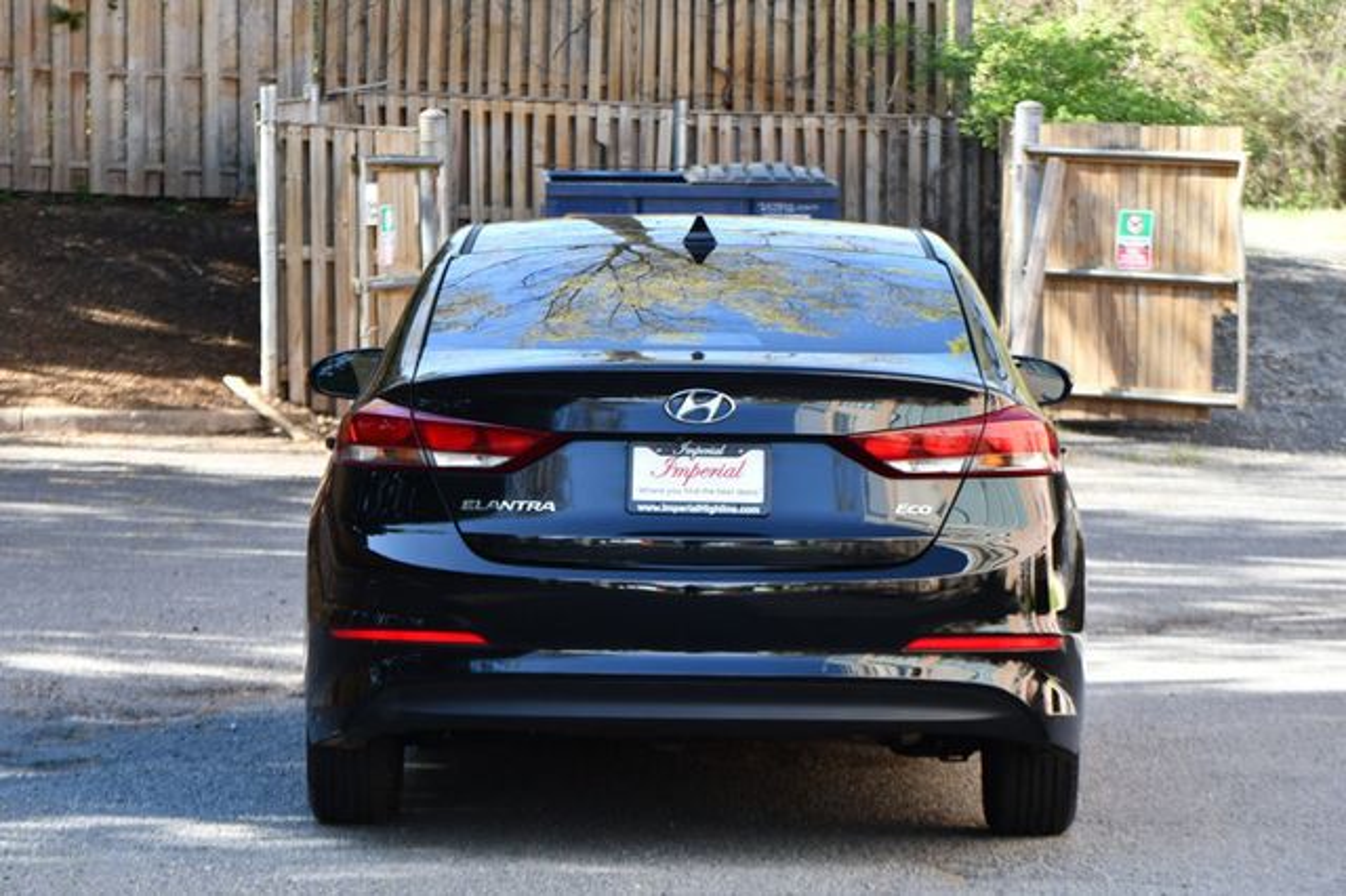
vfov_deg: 9.9
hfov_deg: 14.9
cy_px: 448
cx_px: 673
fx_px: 5157
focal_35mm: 138
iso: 400
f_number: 5.6
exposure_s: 1/250
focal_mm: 92
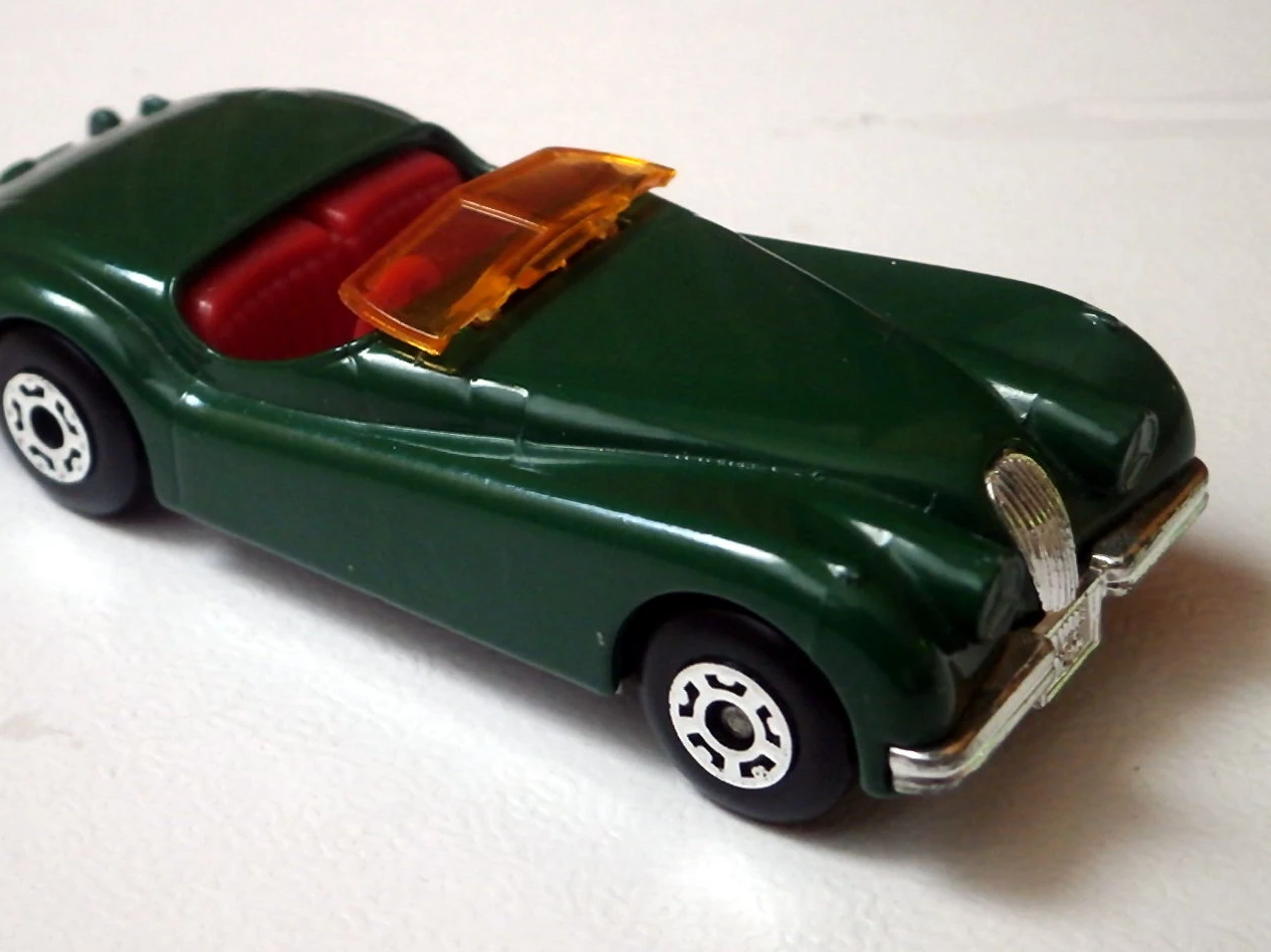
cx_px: 553
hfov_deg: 34.3
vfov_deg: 26.1
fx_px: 2056
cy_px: 457
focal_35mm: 56
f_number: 3.4
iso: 200
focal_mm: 8.3
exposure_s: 1/60
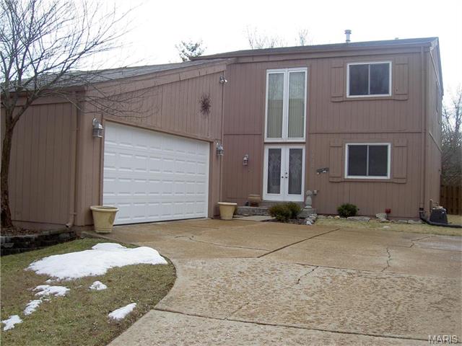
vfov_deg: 36.8
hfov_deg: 47.9
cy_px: 173
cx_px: 231
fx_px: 521
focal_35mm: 39
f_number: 4.7
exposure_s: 1/263
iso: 100
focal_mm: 8
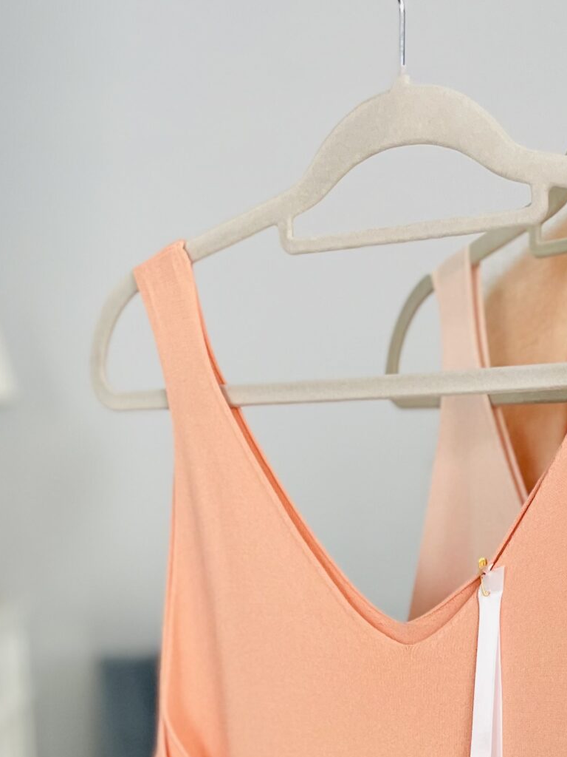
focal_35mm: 65
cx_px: 432
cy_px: 815
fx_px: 1420
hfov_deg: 22.4
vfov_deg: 27.5
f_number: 1.6
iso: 200
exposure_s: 1/60
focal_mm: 5.1
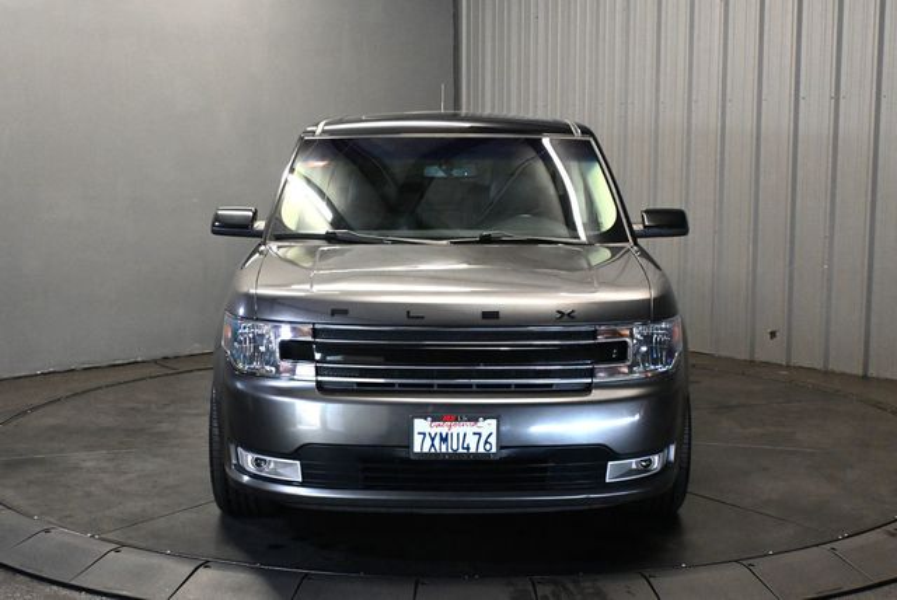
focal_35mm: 45
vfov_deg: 29.9
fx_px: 1122
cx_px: 448
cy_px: 300
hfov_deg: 43.6
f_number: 4.8
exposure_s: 1/60
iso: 4000
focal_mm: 30
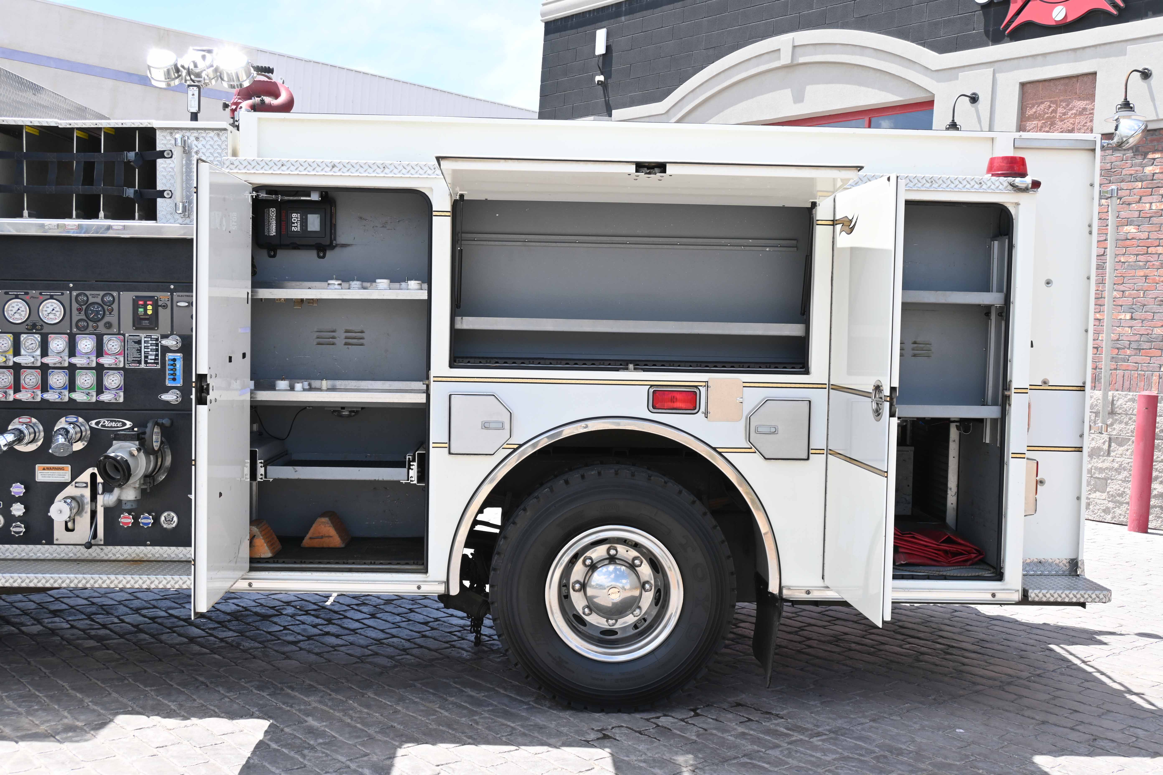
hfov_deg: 49.6
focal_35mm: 39
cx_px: 582
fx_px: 1260
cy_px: 388
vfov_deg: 34.2
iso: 100
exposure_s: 1/160
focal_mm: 26
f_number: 6.3
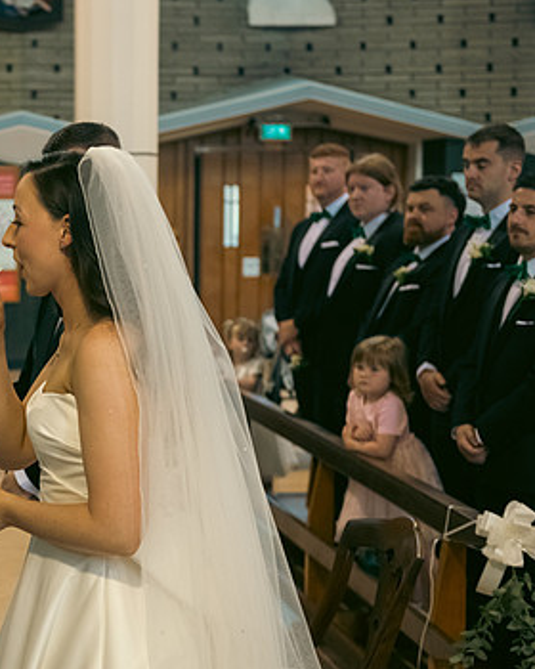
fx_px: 1603
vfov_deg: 23.6
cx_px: -10
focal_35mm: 81
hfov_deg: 18.4
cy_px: 353
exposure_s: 1/160
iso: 1000
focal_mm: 52
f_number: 3.5
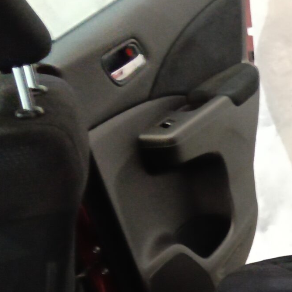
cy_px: 348
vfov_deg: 18.0
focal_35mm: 92
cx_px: 461
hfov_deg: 16.8
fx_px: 878
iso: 2000
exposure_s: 1/14.3
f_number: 16
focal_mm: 3.98
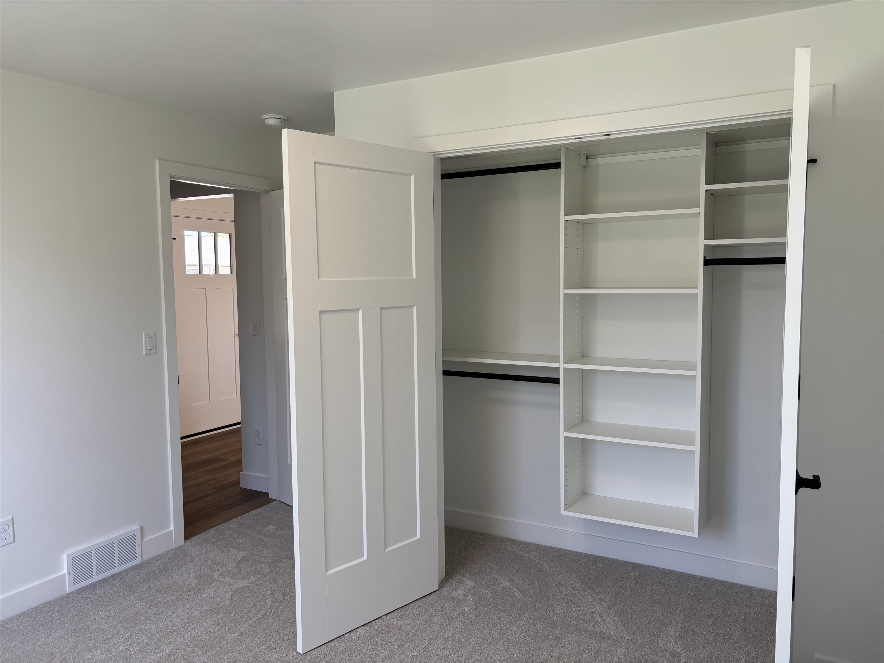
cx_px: 442
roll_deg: +0.7
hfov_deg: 67.3
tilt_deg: -3.8
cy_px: 332
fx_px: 664
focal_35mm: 26
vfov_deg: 53.1
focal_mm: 5.96
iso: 64
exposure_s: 1/170
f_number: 1.6
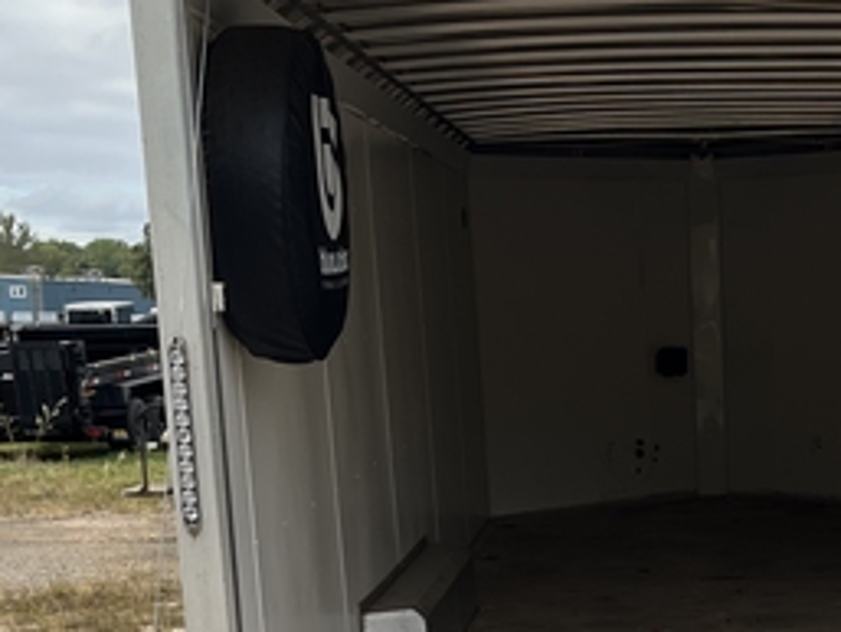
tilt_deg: -8.1
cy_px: 743
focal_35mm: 81
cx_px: 776
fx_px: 1969
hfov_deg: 23.4
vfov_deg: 17.4
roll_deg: +2.3
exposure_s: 1/1890
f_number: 1.6
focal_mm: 5.1
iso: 50
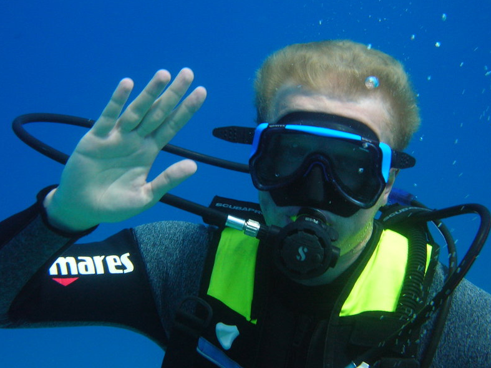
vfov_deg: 22.9
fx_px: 908
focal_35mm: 64
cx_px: 243
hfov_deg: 30.3
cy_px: 185
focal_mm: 10.4
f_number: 6.1
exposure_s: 1/71.7
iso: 50
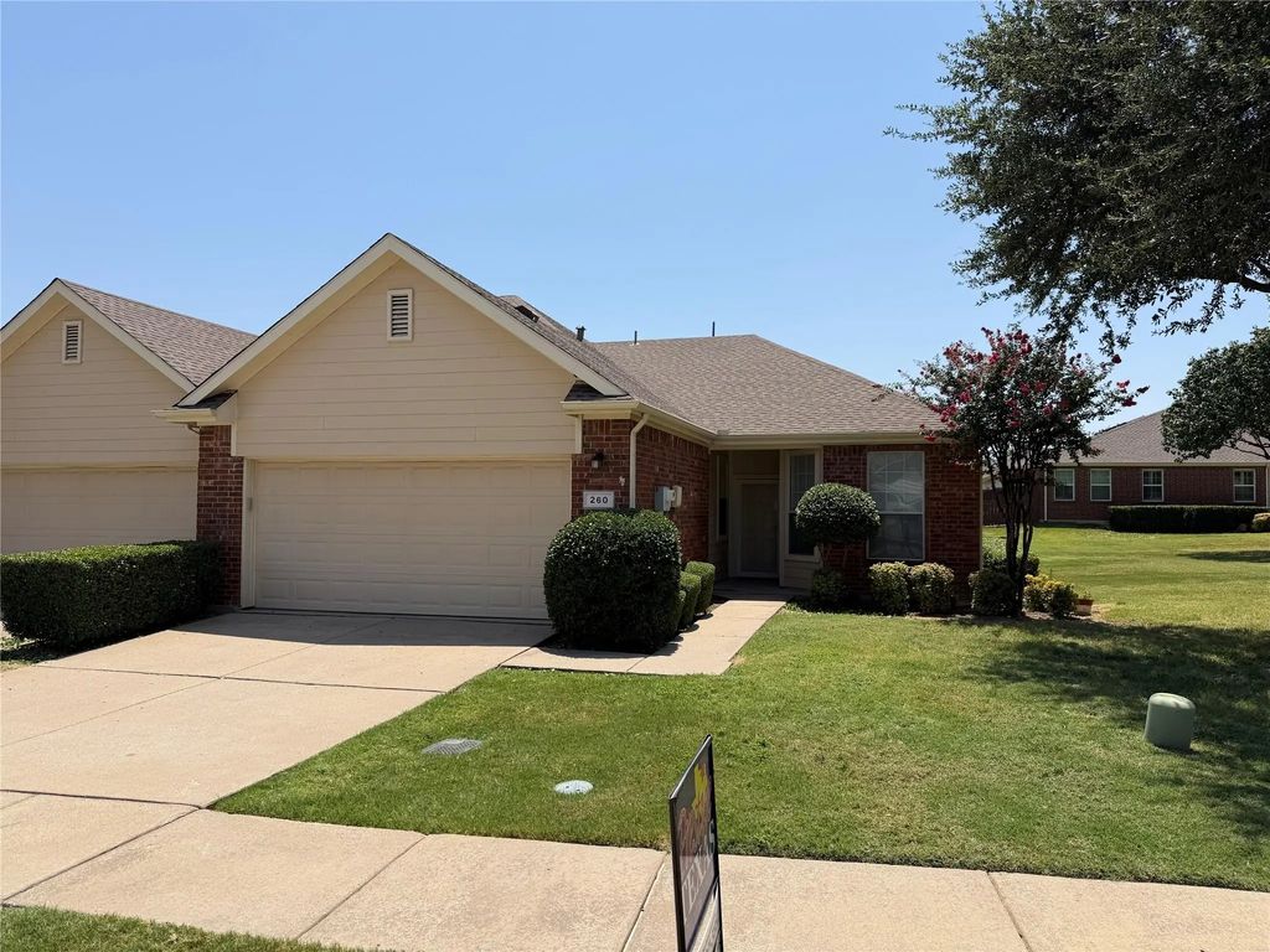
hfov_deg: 71.6
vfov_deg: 56.8
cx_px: 635
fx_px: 881
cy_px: 476
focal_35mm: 24
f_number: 1.78
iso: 80
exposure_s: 1/5319
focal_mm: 6.76
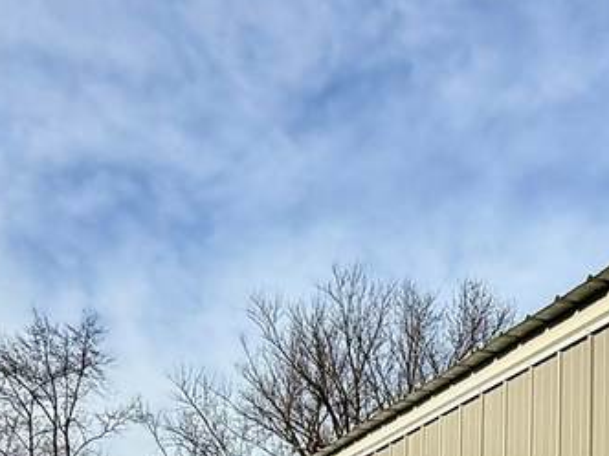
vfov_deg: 22.7
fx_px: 950
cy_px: 659
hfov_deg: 34.6
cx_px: 479
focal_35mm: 54
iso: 50
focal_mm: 2.22
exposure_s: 1/1167
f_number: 2.2
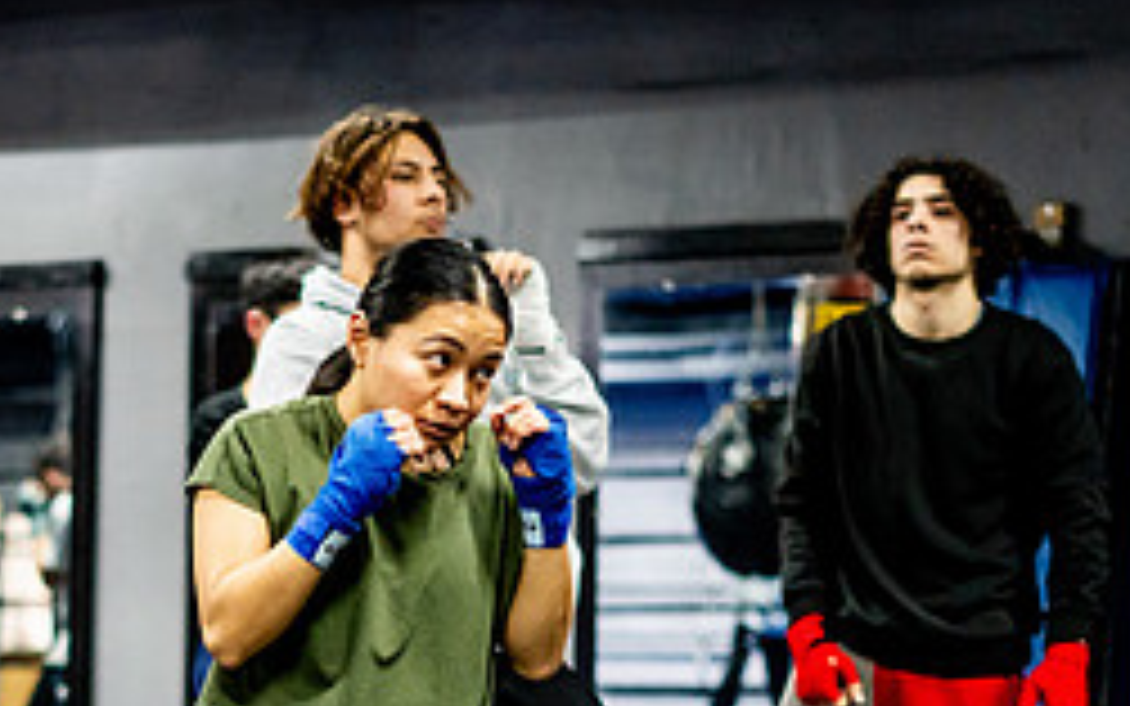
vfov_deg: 11.0
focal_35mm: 118
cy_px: 771
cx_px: 329
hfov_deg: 17.6
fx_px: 3635
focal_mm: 50
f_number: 1.8
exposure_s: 1/500
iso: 4000
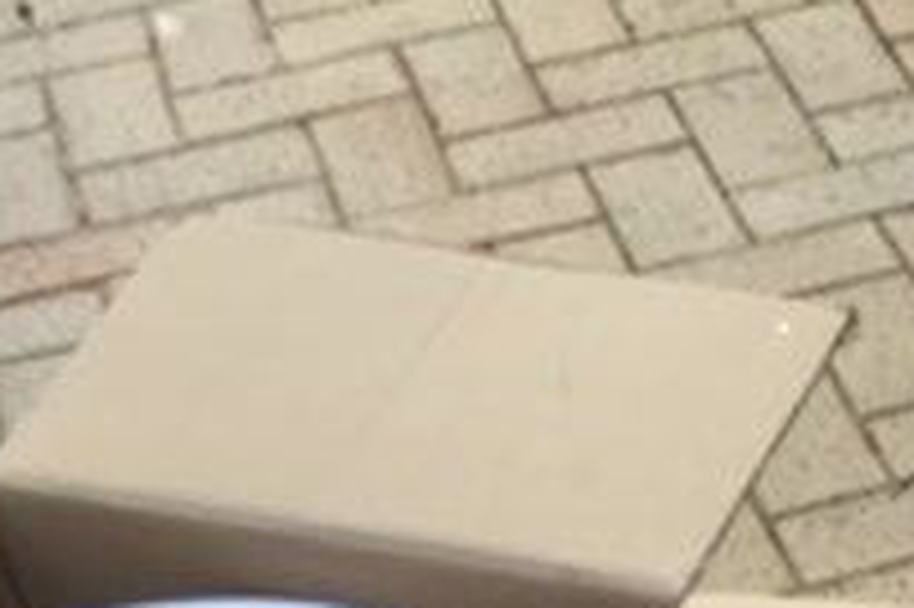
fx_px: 3019
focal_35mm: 119
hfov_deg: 15.9
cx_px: 1328
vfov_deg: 10.4
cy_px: 1306
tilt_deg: -47.8
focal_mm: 4.15
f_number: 2.2
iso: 32
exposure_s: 1/166
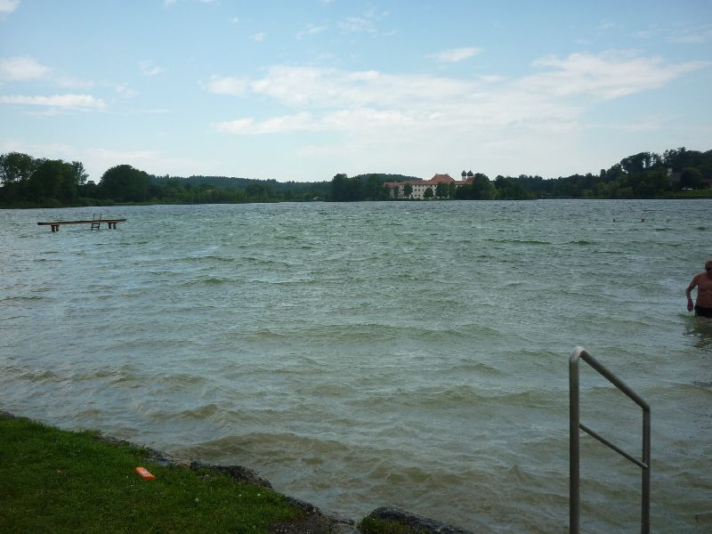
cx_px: 356
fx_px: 679
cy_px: 267
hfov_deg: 55.4
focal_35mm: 33
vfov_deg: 42.9
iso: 80
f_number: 2.8
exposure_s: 1/1000
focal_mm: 5.5
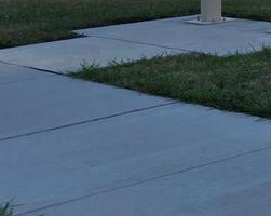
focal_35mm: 129
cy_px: -147
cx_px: 666
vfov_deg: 11.3
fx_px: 1033
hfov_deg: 11.9
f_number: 1.8
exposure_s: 1/598
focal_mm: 5.4
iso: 25
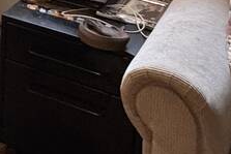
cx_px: -117
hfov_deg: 19.0
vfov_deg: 12.7
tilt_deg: -8.6
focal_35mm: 94
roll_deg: +0.3
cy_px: -159
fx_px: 604
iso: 250
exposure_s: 1/60
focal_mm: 2.22
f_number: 2.2
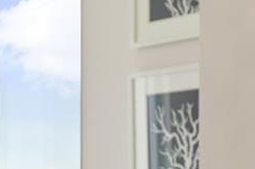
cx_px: -54
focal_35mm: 147
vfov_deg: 9.1
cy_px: 231
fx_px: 1040
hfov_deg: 13.6
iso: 400
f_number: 4
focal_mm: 35
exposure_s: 1/200
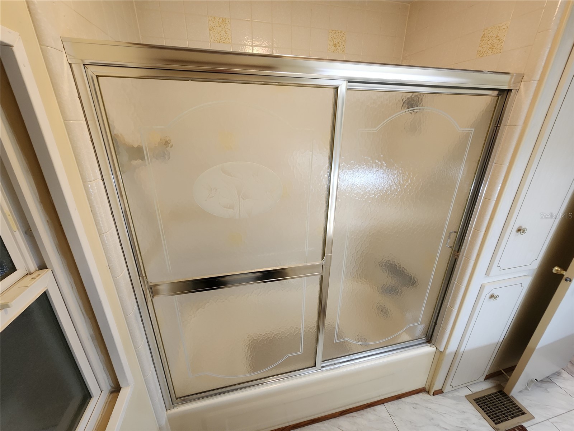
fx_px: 216
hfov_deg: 106.2
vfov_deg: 89.9
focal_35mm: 13
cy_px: 216
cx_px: 287
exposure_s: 1/60
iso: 200
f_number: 2.2
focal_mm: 2.2
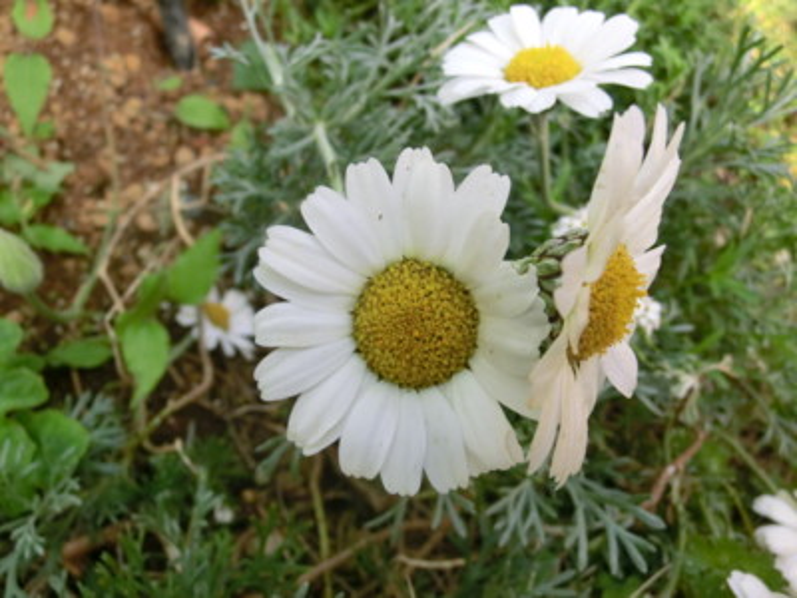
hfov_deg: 60.0
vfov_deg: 46.8
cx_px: 398
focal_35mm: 30
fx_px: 691
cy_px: 299
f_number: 3.5
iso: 80
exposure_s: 1/100
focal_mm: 5.25
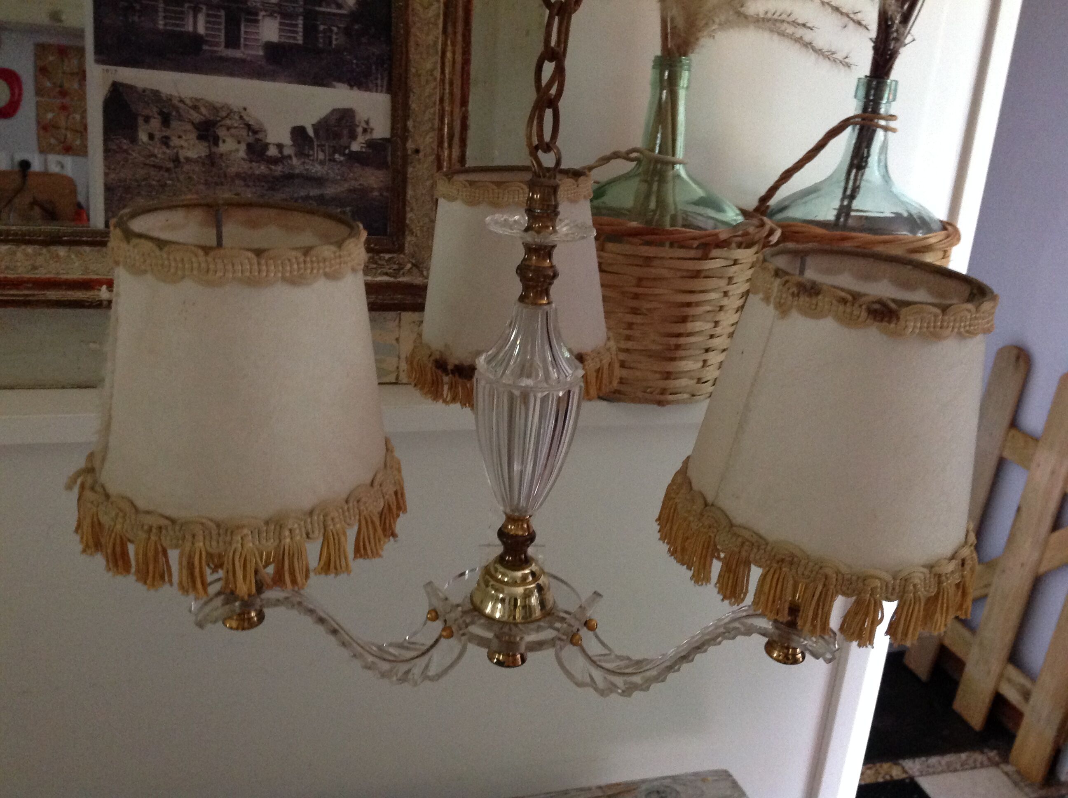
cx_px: 534
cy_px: 399
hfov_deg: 52.7
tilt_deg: -19.2
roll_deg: -4.2
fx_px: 1078
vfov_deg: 40.6
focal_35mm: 35
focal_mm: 4.28
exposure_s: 1/15
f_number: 2.4
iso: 400
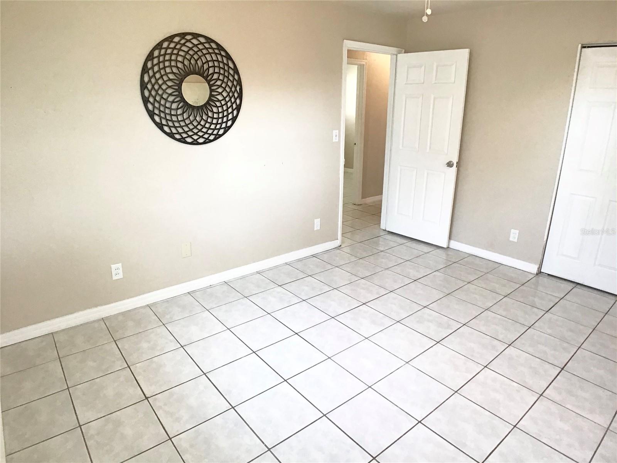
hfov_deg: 58.4
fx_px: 553
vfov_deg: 45.4
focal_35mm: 31
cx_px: 308
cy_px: 232
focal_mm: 3.3
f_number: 2.4
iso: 80
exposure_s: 1/30
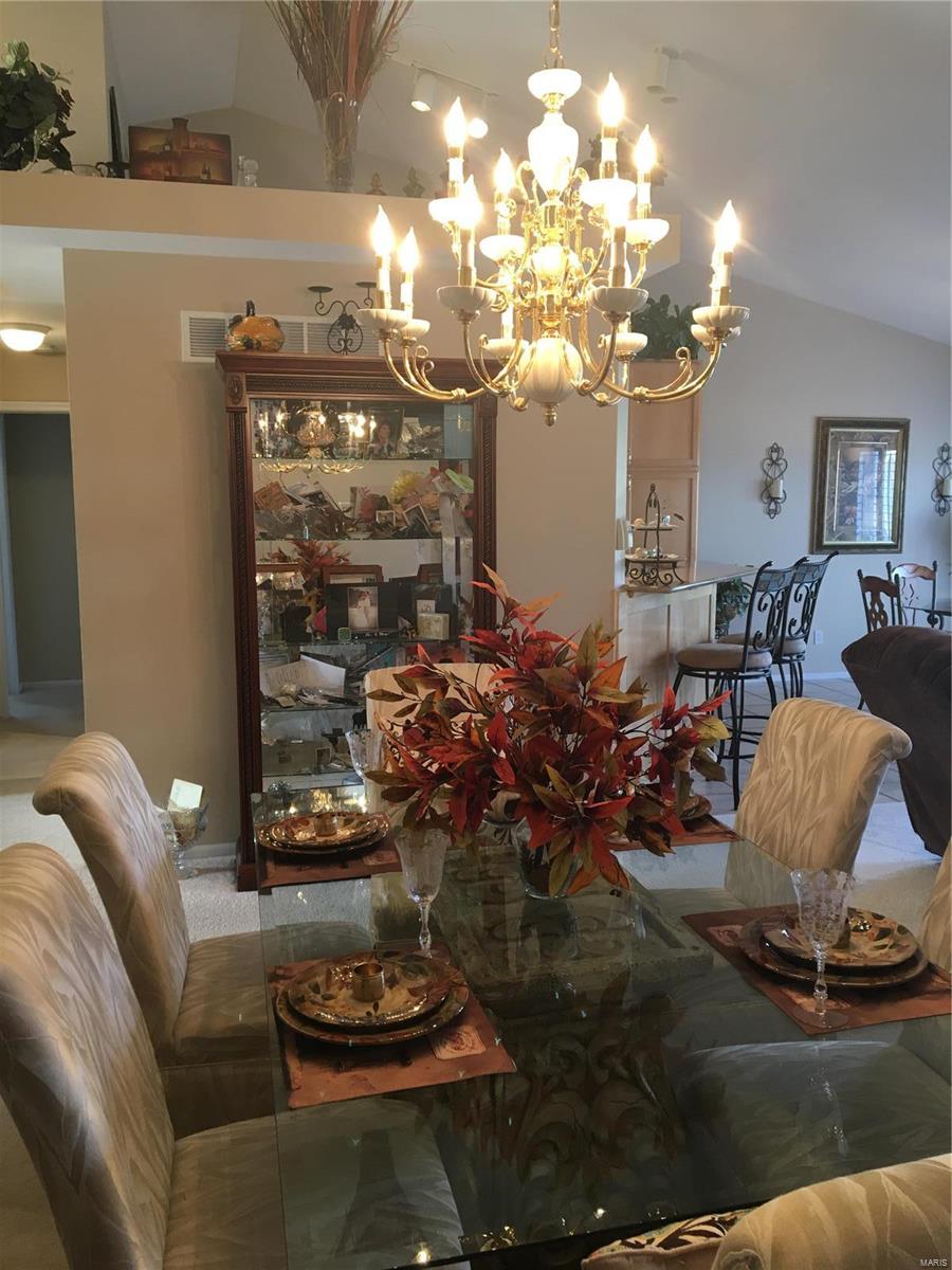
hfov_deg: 48.2
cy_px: 635
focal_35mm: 29
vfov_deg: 61.7
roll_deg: -0.4
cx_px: 476
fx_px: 1063
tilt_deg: -6.7
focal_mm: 4.15
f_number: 2.2
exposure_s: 1/30
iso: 64
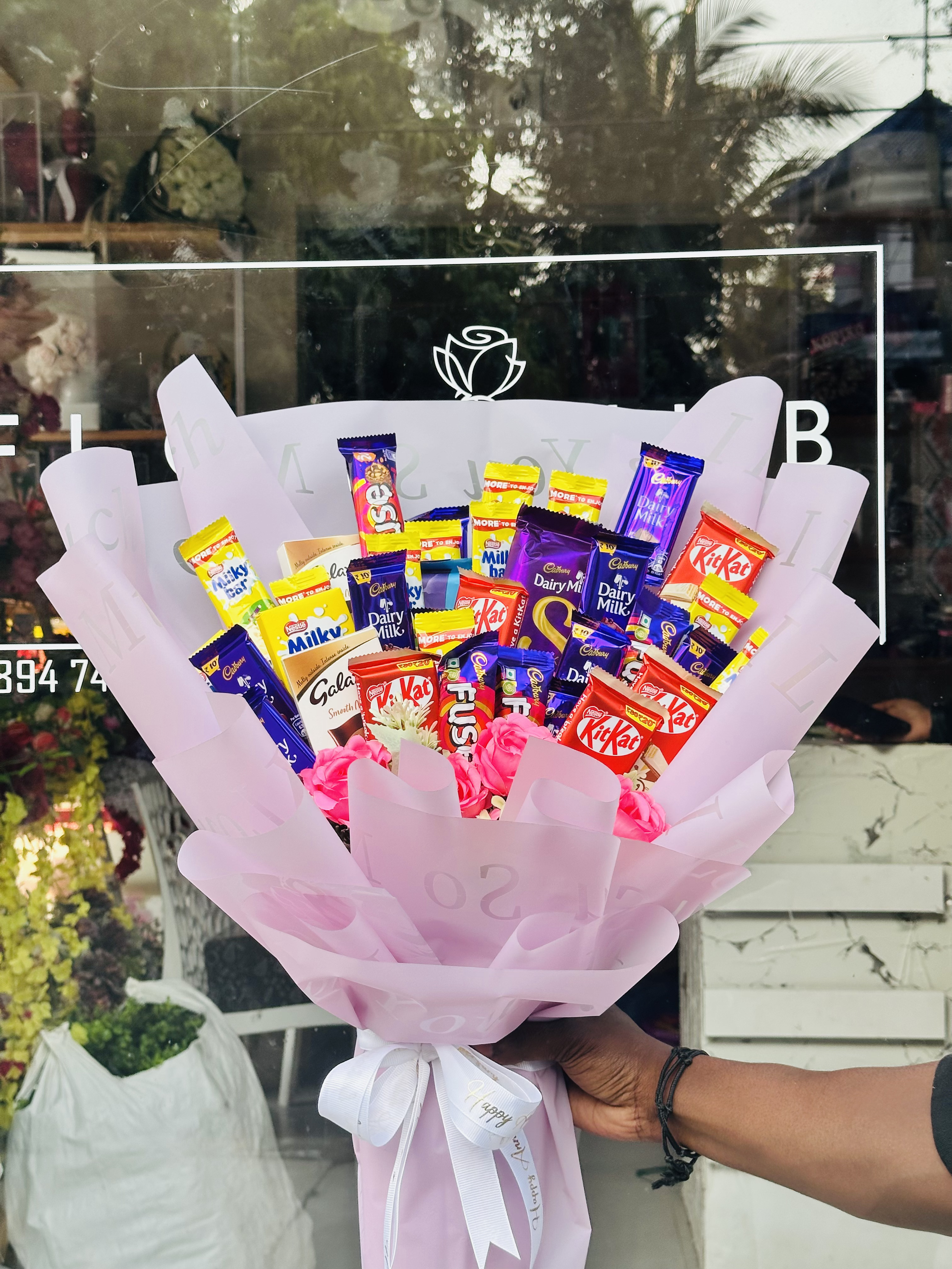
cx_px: 476
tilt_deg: +0.5
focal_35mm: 48
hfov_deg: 30.3
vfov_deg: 39.7
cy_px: 634
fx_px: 1760
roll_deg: +0.1
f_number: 1.78
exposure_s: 1/944
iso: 64
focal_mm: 6.86
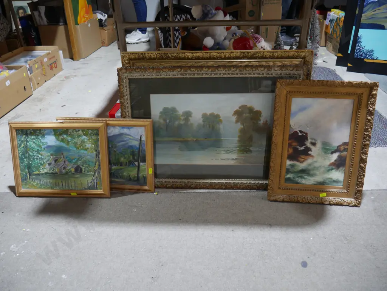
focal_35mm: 28
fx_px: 313
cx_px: 194
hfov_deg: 63.4
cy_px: 146
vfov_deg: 49.8
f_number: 3.5
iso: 500
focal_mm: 14
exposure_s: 1/60
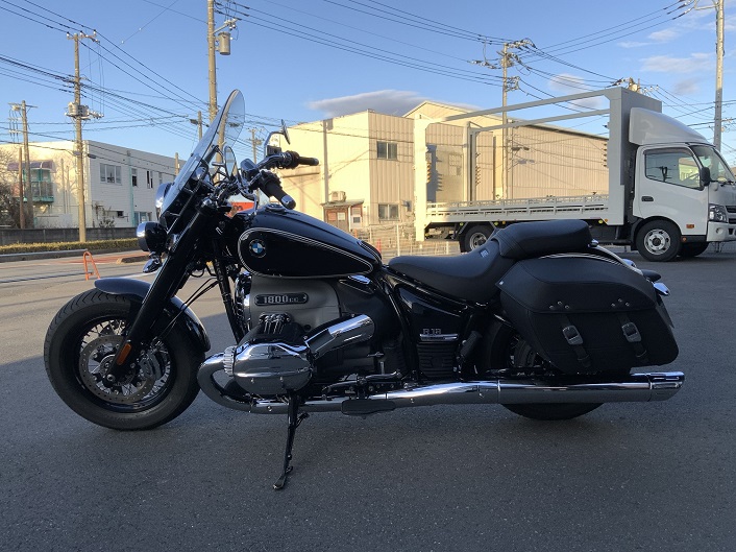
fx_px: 616
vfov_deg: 48.2
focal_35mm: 29
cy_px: 276
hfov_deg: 61.7
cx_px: 368
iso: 16
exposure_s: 1/816
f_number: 1.8
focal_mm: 3
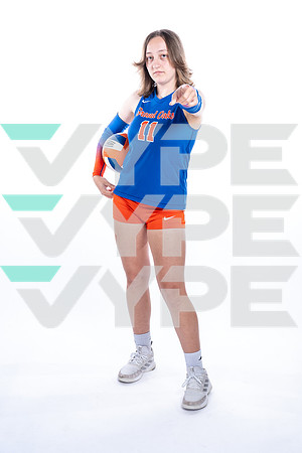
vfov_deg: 38.2
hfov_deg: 26.0
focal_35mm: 52
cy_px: 226
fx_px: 654
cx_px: 151
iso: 400
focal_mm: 52
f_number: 5.6
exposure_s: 1/250
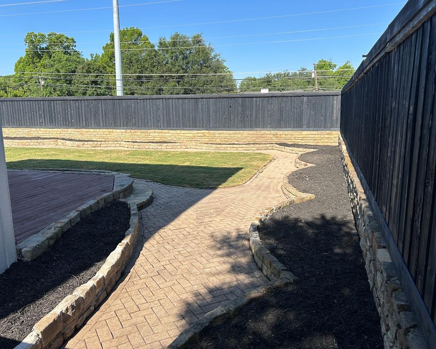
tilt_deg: -10.7
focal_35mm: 28
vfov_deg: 51.5
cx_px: 218
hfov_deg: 62.2
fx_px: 361
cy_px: 179
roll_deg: +1.5
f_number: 1.5
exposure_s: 1/2353
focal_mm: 5.7
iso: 50
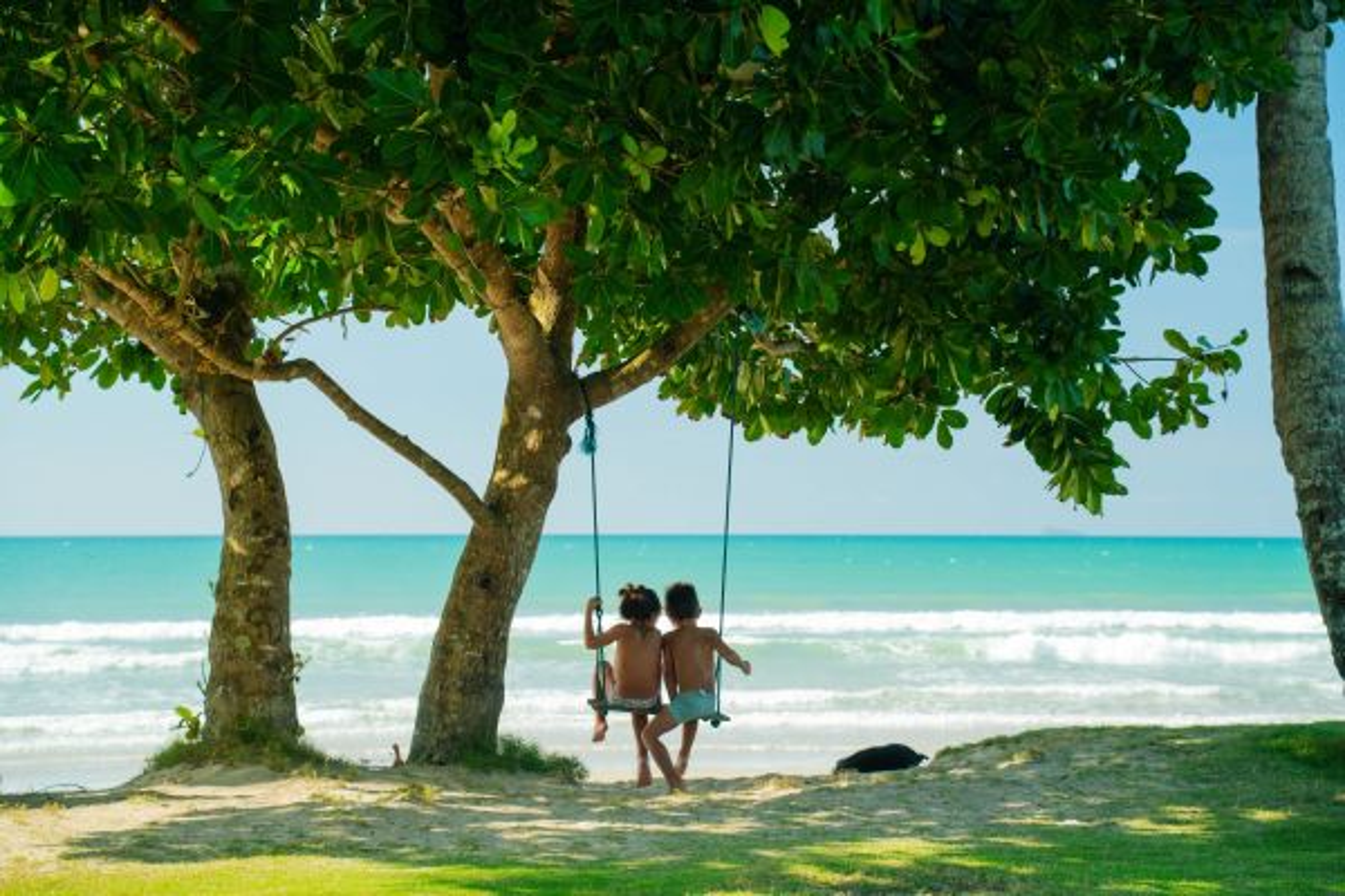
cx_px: 672
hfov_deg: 27.0
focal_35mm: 75
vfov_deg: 18.2
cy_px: 448
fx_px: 2802
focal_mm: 75
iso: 400
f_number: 5
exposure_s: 1/200
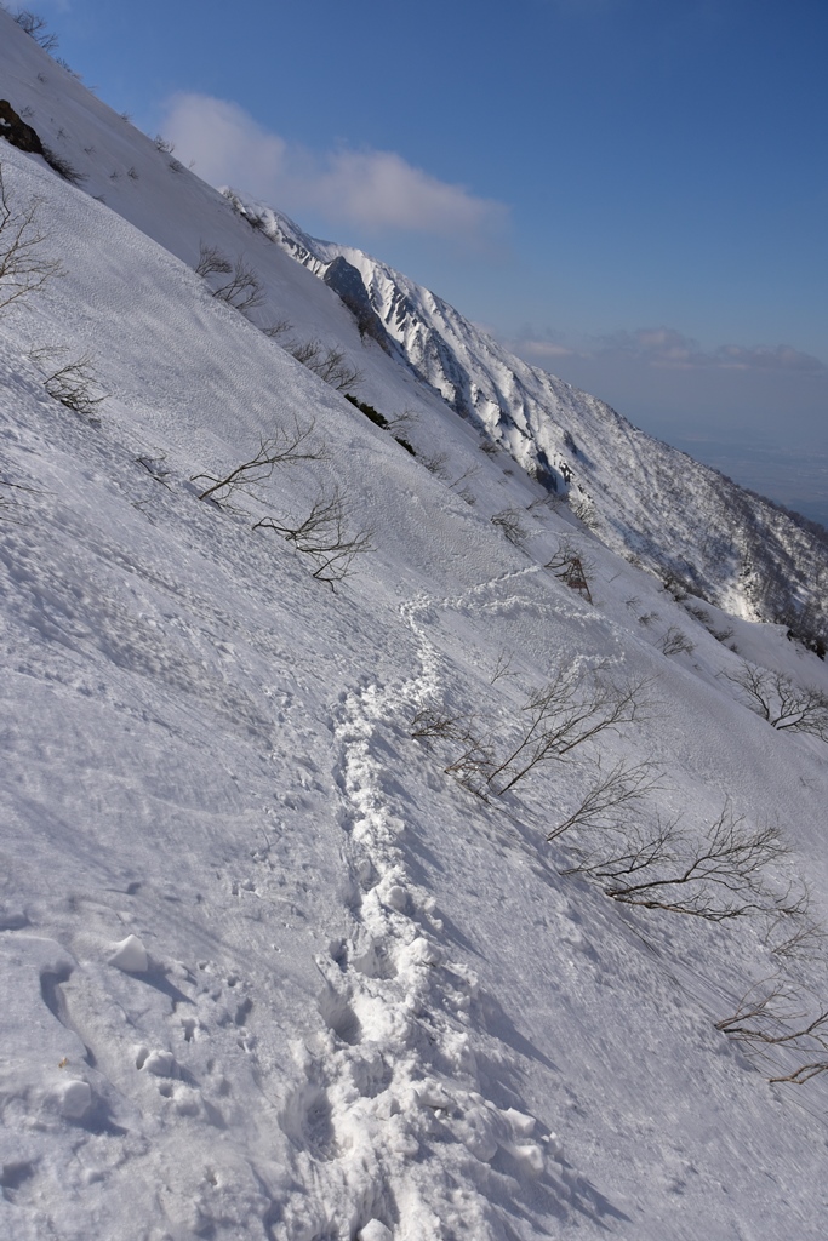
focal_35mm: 29
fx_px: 1000
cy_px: 620
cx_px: 414
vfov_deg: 63.7
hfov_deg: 45.0
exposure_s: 1/1600
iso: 200
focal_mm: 29
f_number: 8
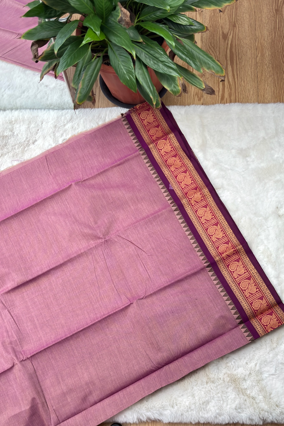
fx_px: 521
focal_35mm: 44
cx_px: 160
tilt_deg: -69.7
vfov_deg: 44.5
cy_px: 214
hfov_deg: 30.5
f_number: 1.6
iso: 50
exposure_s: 1/50
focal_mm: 5.96
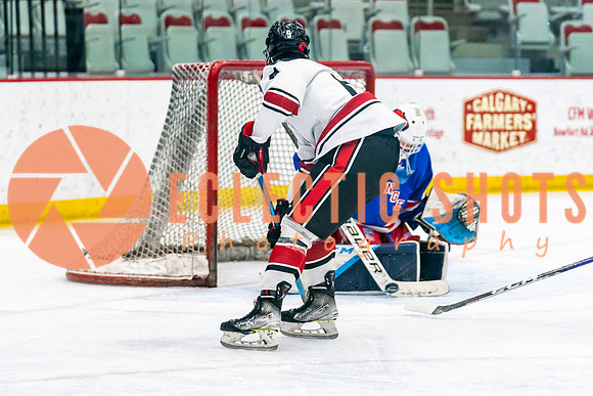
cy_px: 222
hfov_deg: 11.6
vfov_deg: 7.7
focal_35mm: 178
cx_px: 323
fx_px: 2931
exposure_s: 1/1000
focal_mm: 111
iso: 3200
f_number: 2.8
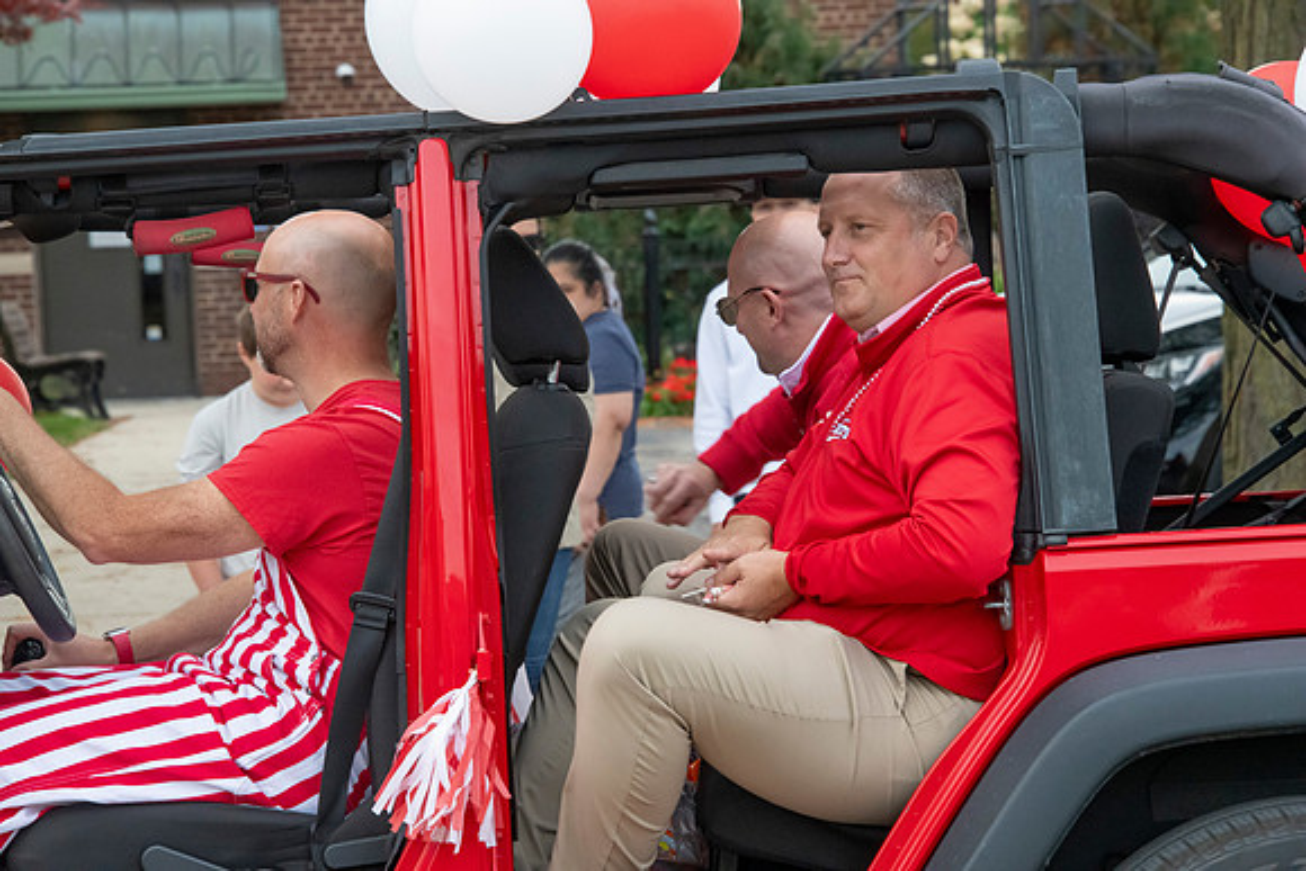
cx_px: 653
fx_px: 6531
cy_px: 436
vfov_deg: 7.6
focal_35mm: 180
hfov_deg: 11.4
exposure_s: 1/320
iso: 3200
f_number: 11
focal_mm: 180
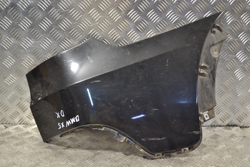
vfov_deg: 26.5
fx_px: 354
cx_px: 125
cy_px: 84
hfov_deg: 38.9
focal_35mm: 51
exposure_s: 1/30
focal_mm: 34
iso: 250
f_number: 5
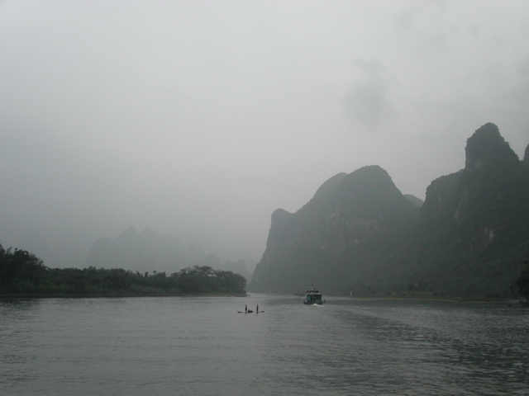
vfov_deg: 37.7
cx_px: 264
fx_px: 581
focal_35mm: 38
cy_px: 198
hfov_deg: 49.0
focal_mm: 7.8
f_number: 8
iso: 100
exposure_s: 1/500
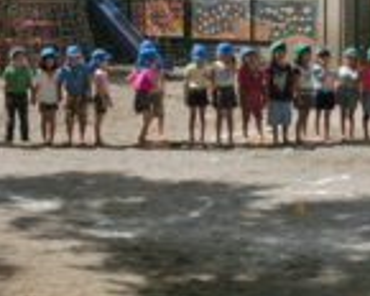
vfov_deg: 16.8
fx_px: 975
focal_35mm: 89
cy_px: -13
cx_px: 219
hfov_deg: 21.5
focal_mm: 5.93
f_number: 3.7
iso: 80
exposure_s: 1/1000
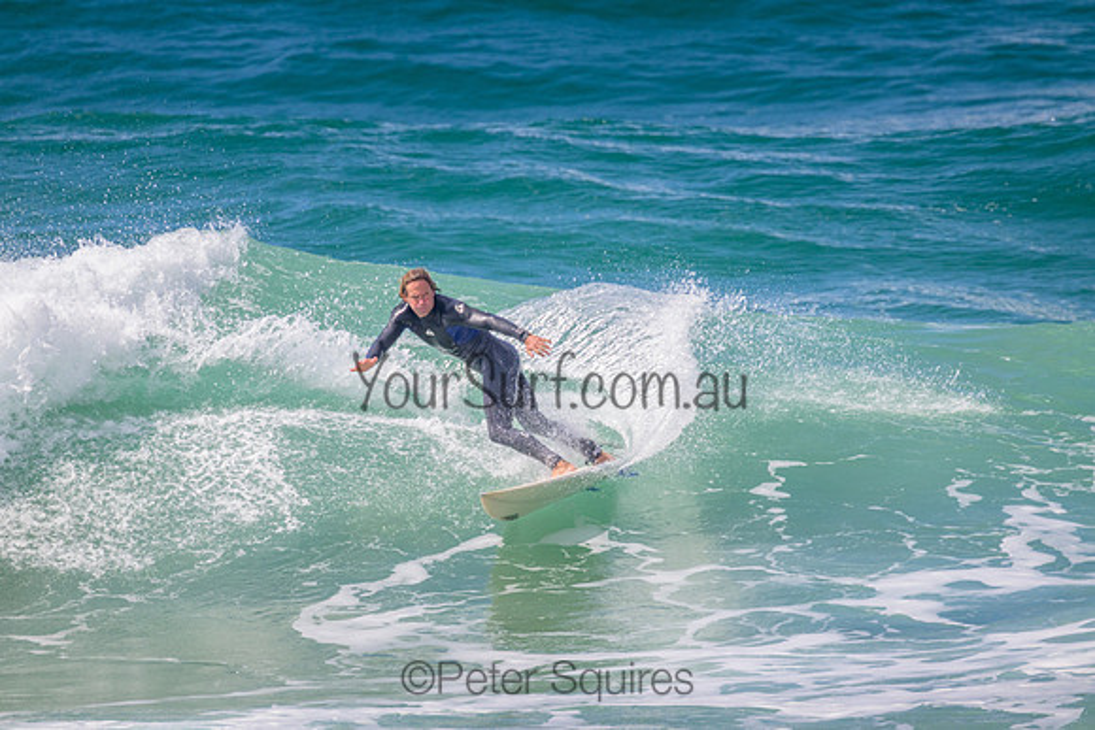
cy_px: 365
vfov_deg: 1.7
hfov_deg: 2.6
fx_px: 24338
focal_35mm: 800
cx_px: 548
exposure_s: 1/1250
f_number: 11
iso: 720
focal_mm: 800
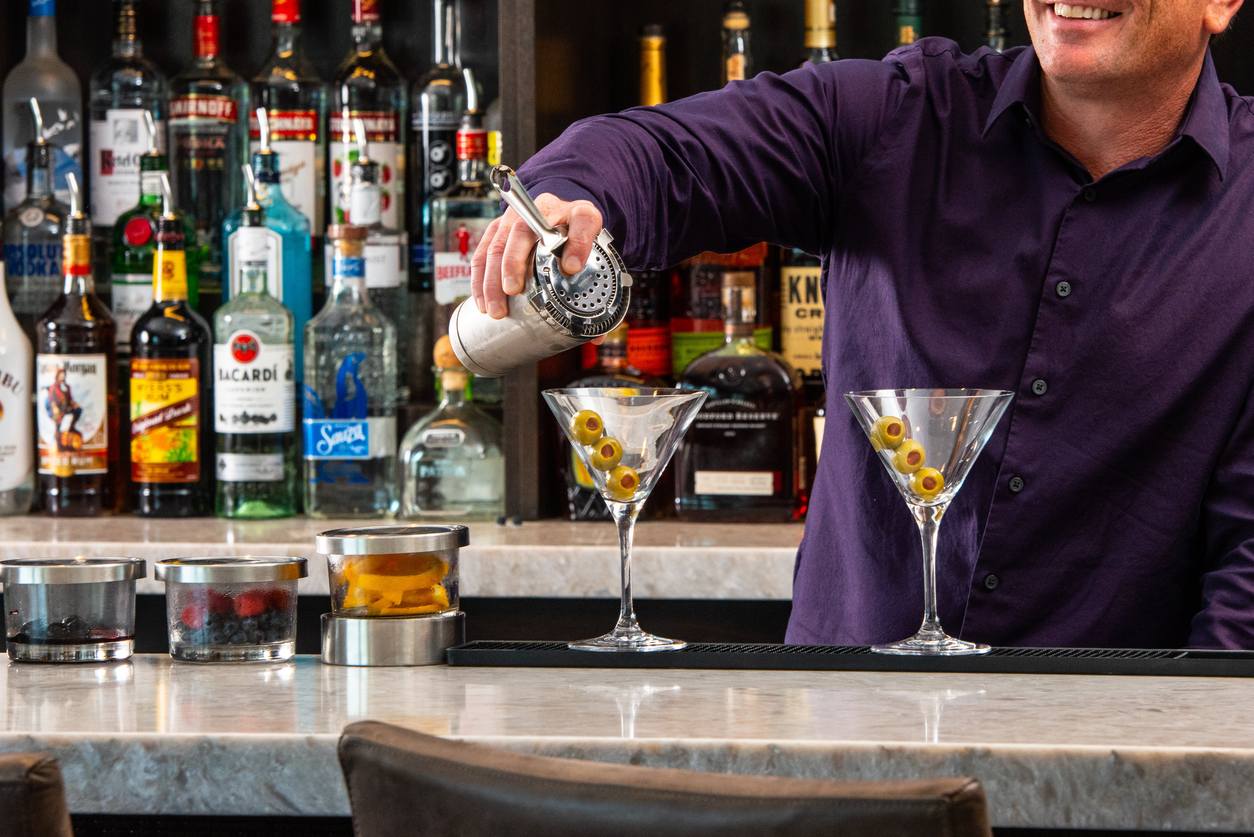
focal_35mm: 227
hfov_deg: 9.1
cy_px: 256
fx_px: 7909
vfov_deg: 6.1
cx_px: 711
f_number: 9.5
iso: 560
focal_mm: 135
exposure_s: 1/60
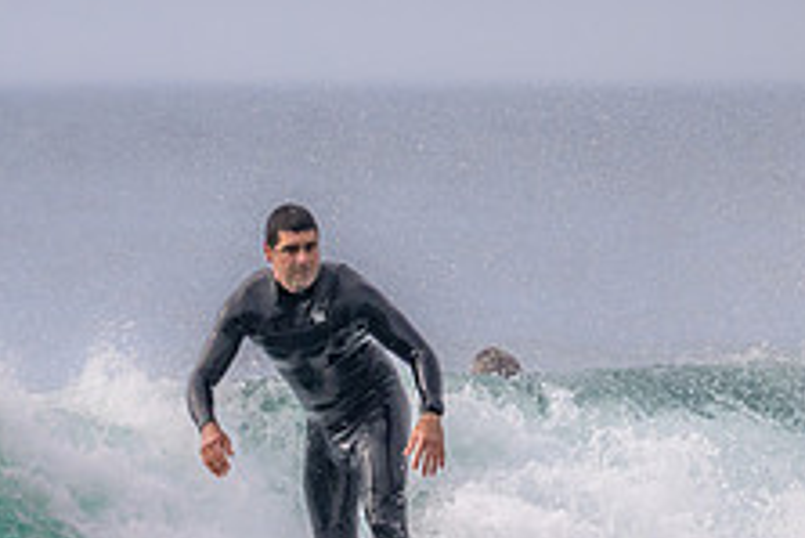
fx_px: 39648
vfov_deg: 0.8
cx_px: 260
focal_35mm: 1772
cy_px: 576
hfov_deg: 1.2
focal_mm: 680
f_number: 11
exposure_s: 1/2000
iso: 1400
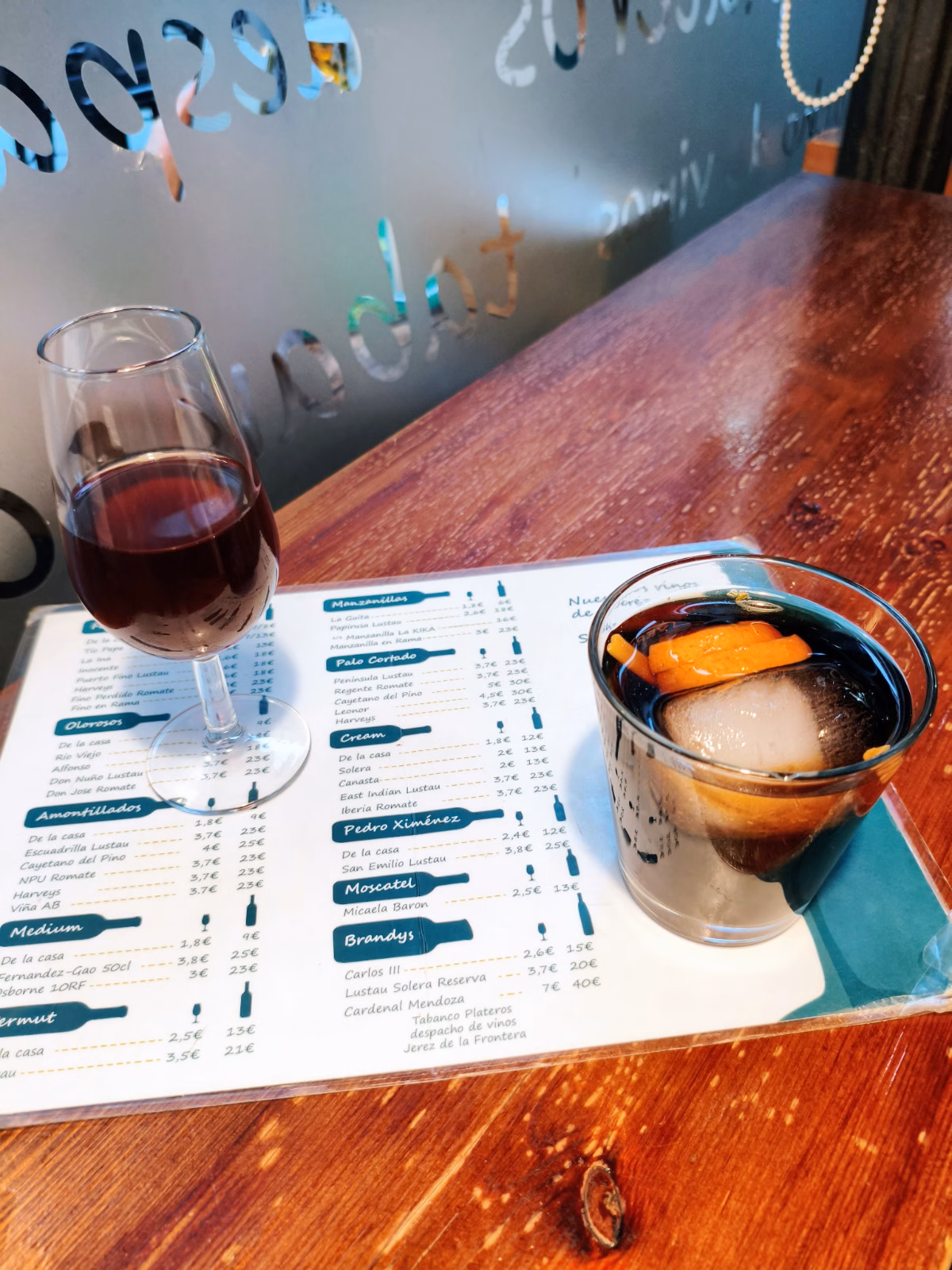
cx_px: 476
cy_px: 635
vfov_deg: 67.3
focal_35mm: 26
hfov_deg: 53.1
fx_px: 953
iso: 400
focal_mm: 4.9
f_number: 1.5
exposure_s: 1/50
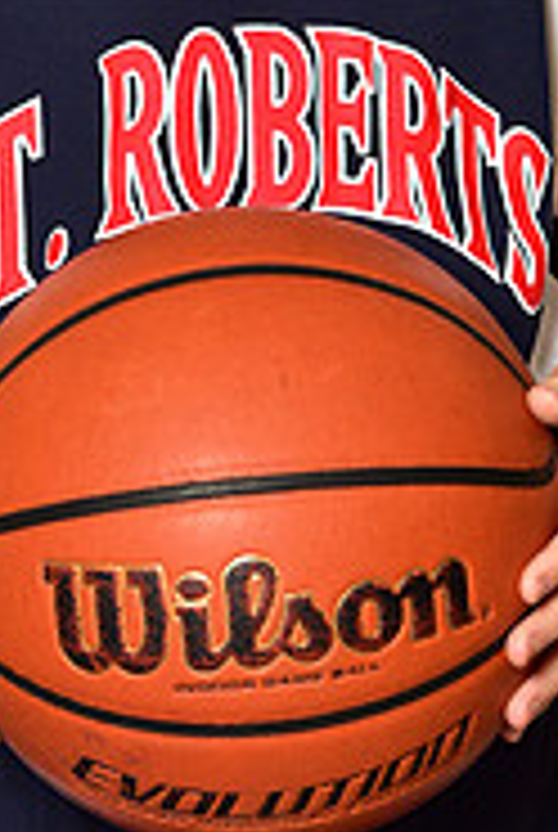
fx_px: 9427
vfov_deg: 5.0
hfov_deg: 3.4
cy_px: -148
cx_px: 313
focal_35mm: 407
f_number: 4.5
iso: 320
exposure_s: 1/200
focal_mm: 130
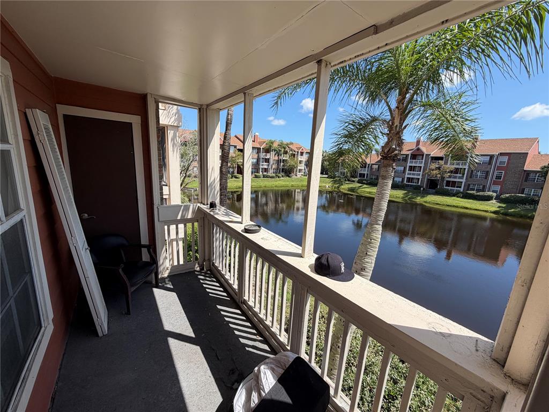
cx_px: 274
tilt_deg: -12.8
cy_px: 206
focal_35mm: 14
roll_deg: -2.7
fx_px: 222
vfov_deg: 85.7
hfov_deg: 102.1
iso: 32
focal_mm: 2.22
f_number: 2.2
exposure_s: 1/770
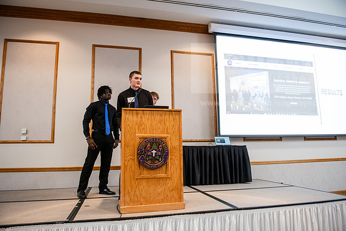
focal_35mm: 26
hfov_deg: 69.4
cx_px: 173
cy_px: 116
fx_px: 250
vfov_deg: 49.6
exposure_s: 1/200
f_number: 3.2
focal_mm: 26
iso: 2000
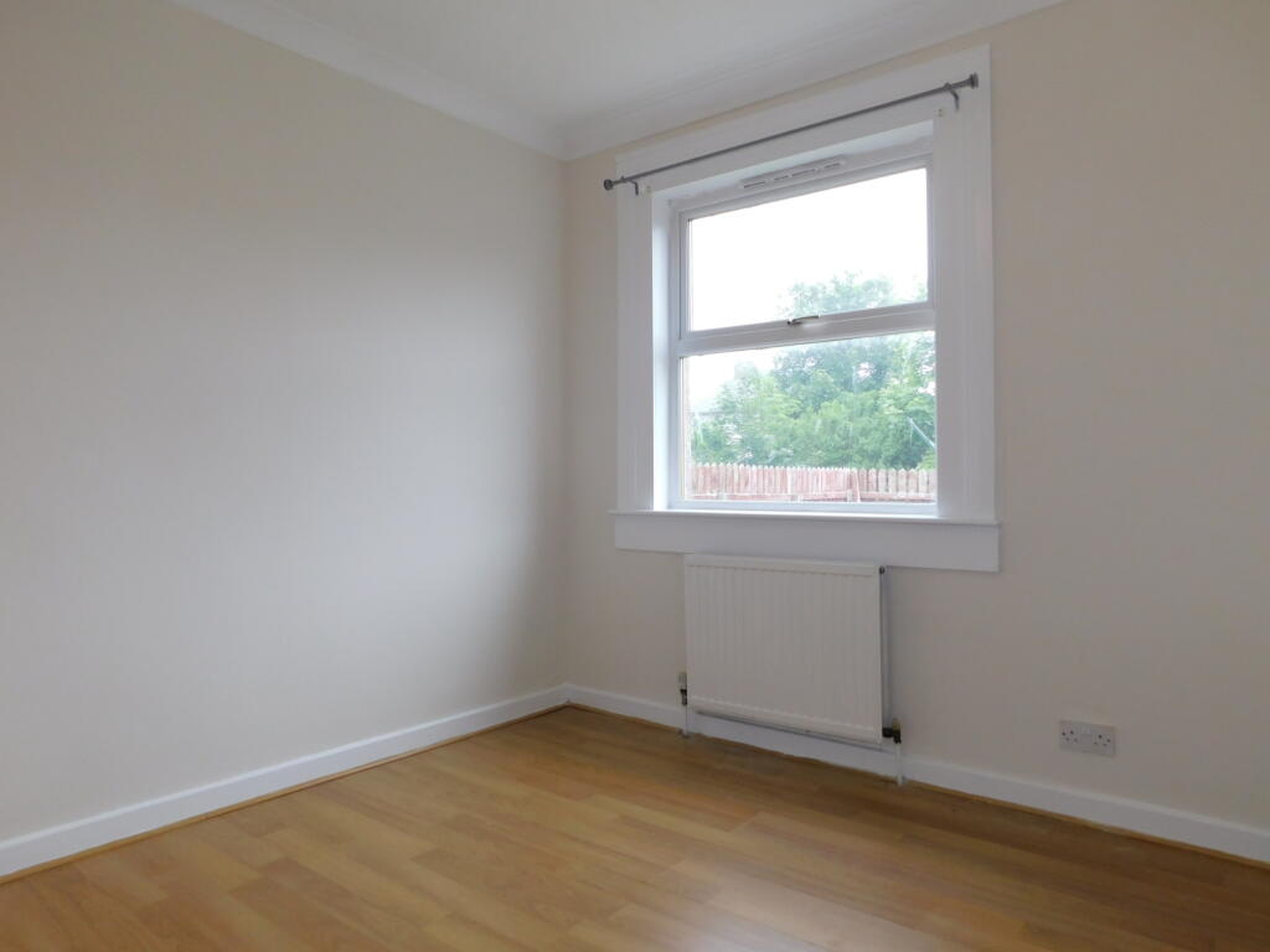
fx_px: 844
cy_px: 476
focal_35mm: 23
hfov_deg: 73.9
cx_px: 635
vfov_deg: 58.9
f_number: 3
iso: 125
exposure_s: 1/60
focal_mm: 4
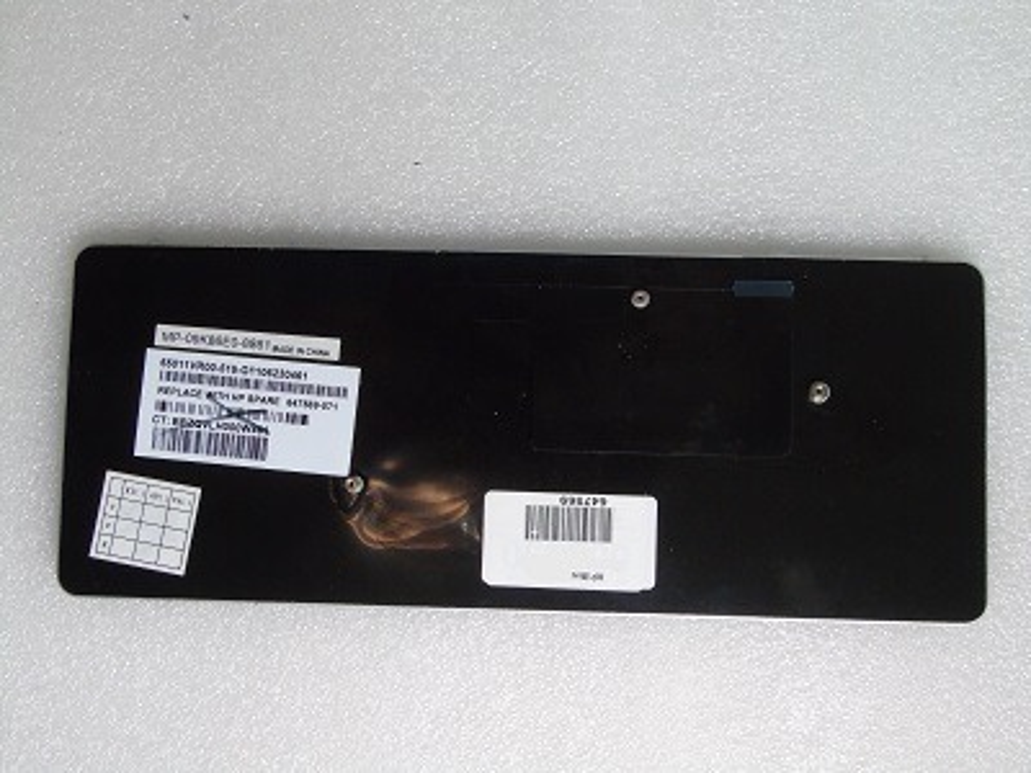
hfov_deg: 46.8
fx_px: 1191
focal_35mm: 40
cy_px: 386
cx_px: 516
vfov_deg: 36.0
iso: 400
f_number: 6.5
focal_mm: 7.1
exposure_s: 1/40
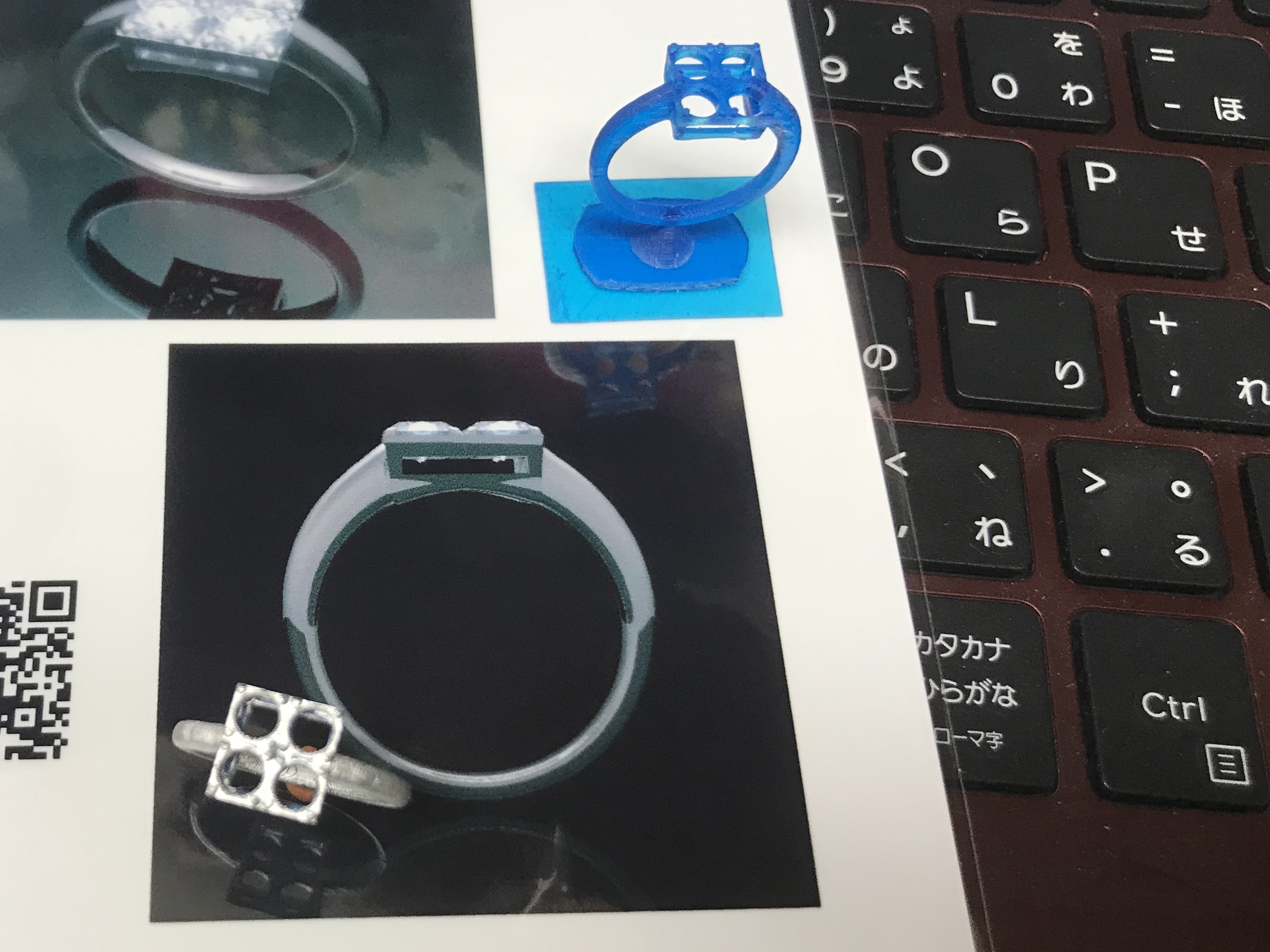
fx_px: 1504
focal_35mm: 41
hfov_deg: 44.8
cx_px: 381
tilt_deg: -57.2
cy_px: 499
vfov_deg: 35.1
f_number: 1.8
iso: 25
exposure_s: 1/33
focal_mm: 3.99
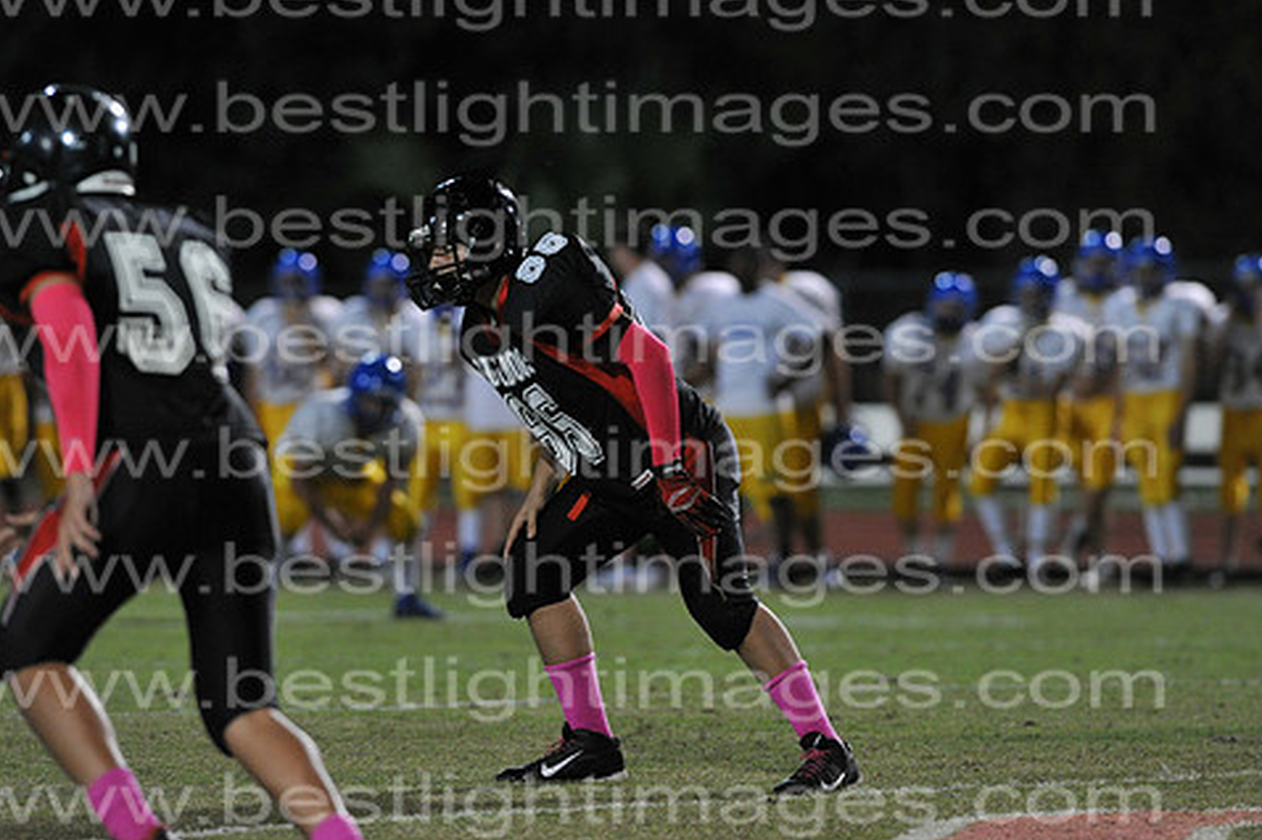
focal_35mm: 364
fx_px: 12751
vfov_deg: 3.8
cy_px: 402
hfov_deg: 5.7
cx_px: 568
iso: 5000
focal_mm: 300
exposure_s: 1/400
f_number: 4
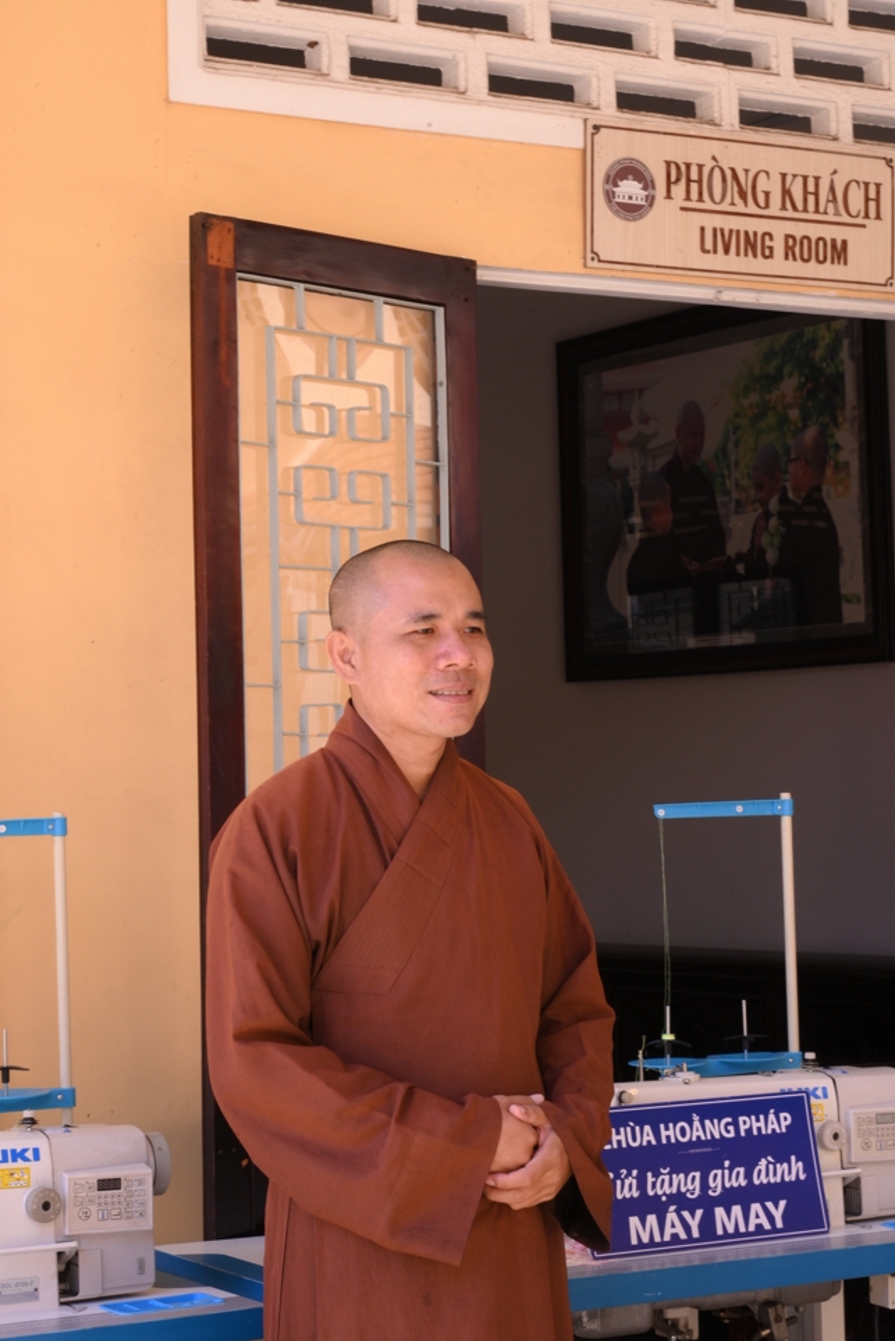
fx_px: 2945
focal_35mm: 79
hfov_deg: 17.3
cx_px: 444
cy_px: 674
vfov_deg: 25.7
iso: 800
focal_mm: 78
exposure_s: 1/50
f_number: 16
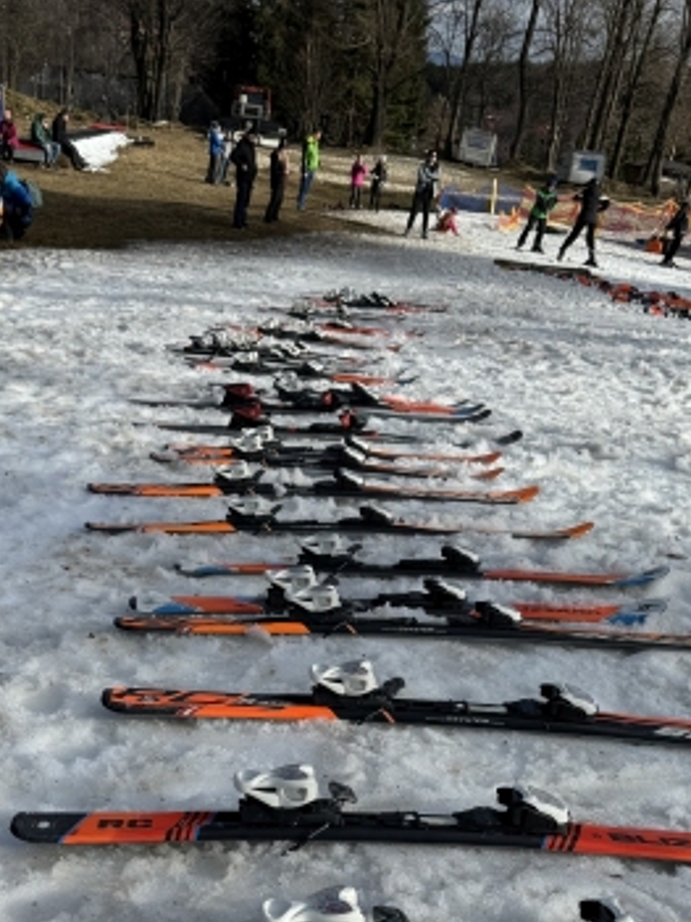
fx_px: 1092
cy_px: 707
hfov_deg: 35.1
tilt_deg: -30.2
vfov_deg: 44.1
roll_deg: -7.5
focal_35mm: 41
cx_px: 313
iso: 80
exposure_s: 1/5348
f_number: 1.78
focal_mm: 6.86
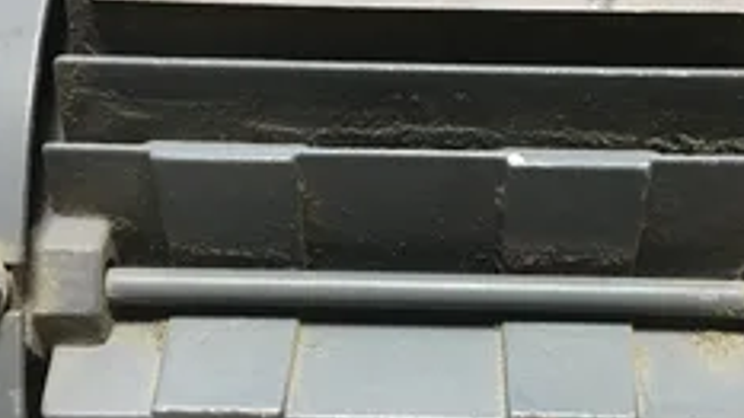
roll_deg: -0.4
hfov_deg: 35.9
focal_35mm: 58
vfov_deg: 20.7
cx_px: 457
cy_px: 262
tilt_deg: -43.6
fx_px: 1144
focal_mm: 3.3
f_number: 2.4
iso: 25
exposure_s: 1/40
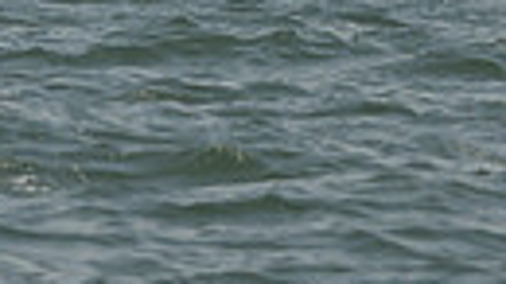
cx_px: 45
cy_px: -712
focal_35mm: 938
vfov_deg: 1.3
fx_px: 12580
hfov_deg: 2.3
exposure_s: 1/1000
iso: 280
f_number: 9
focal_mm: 200
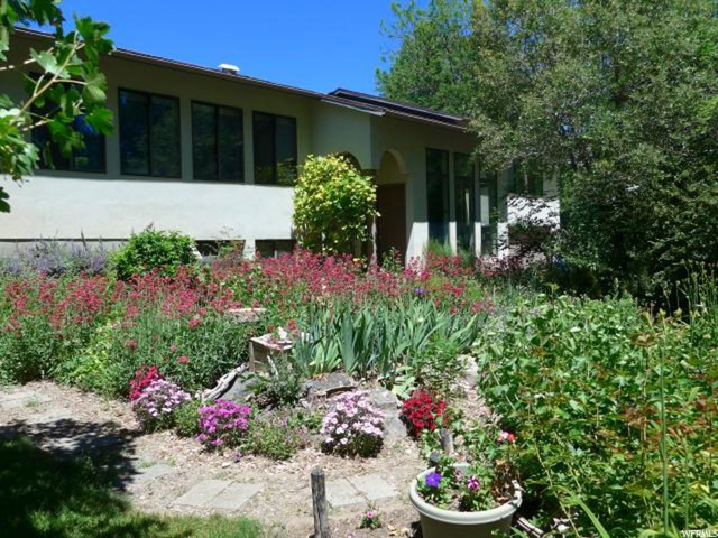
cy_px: 269
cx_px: 359
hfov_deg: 61.7
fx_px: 602
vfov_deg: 48.2
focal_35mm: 29
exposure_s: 1/1000
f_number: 2.8
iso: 80
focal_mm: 6
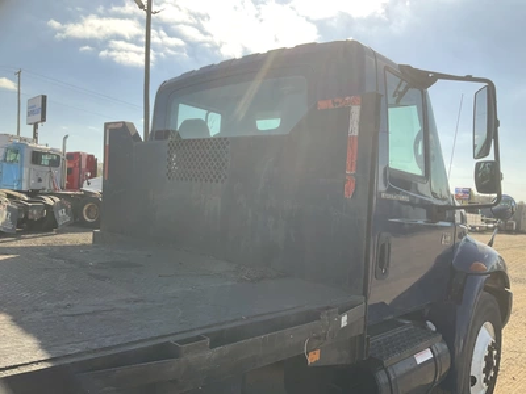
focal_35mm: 29
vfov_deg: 48.2
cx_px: 263
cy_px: 197
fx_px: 441
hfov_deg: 61.7
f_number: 1.8
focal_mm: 3
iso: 25
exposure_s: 1/898
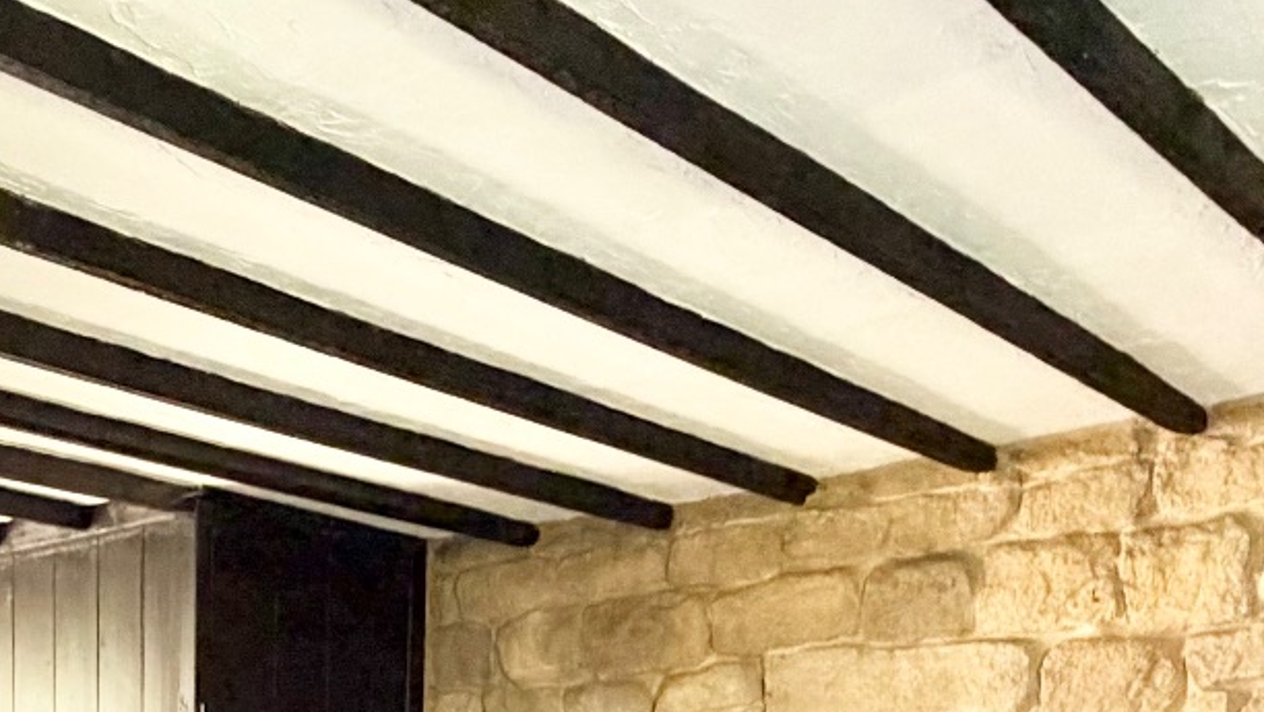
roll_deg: -0.5
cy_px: 1071
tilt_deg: -7.6
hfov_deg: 40.0
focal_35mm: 51
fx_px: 1710
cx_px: 411
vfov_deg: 20.2
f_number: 2.2
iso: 320
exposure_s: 1/66
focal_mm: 2.22
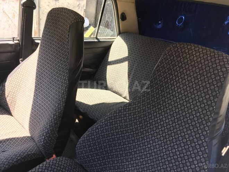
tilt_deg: -26.3
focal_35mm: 29
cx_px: 114
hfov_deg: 61.7
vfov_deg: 48.2
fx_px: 192
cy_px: 86
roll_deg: -10.0
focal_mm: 4.15
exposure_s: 1/100
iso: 40
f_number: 2.2
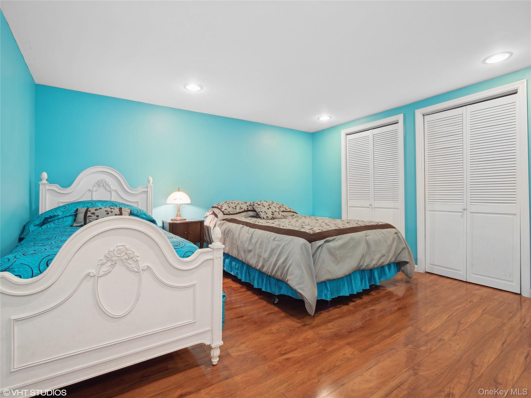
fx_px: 245
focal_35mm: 16
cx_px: 266
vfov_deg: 78.1
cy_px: 199
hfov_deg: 94.5
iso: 200
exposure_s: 1/2.5
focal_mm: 8
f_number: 8
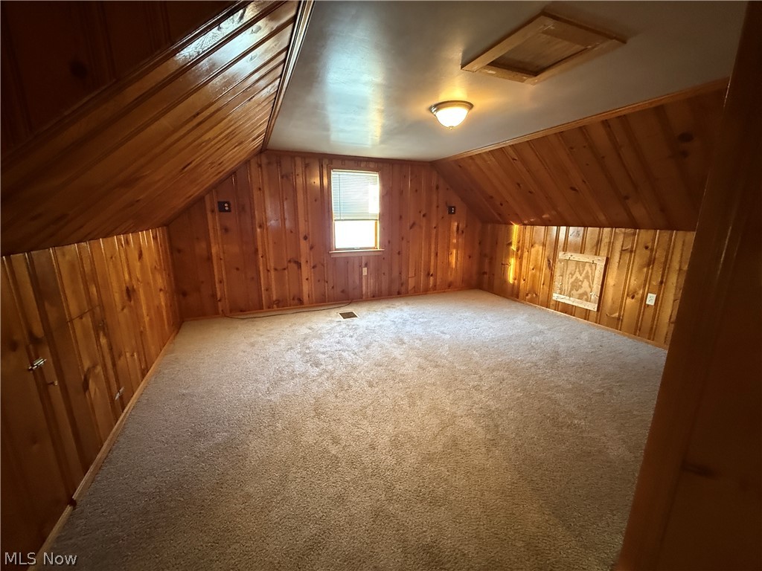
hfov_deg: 102.1
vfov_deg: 85.7
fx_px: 308
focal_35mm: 14
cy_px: 286
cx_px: 381
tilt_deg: -12.3
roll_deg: +0.3
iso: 1000
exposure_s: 1/40
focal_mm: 2.22
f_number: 2.2
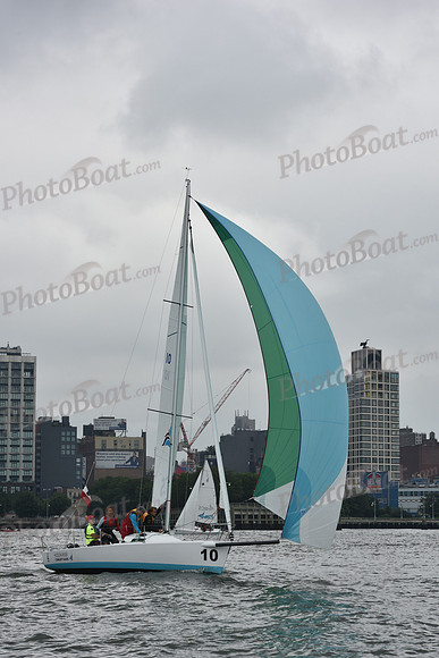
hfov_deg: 14.0
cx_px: 220
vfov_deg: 20.8
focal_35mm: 98
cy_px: 329
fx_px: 1791
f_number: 11
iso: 400
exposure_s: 1/800
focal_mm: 98
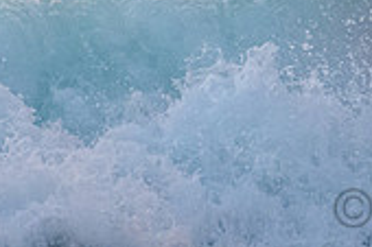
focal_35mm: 2559
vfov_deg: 0.5
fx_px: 26417
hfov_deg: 0.8
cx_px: 503
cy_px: -154
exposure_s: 1/1250
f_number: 5.6
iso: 2200
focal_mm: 500
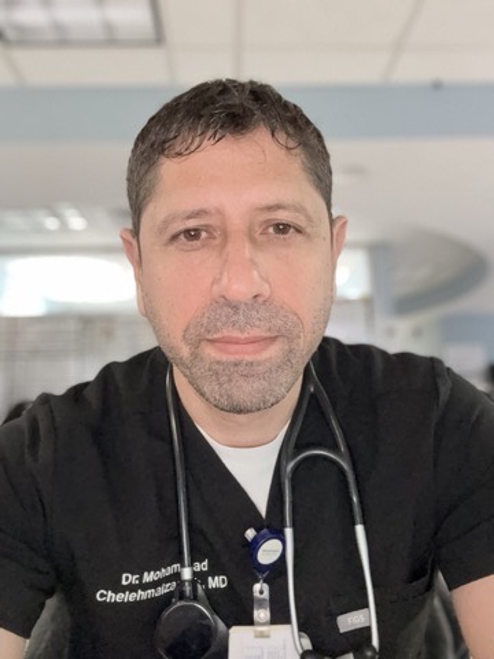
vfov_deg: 60.0
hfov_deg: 46.8
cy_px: 330
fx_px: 571
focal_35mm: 30
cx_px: 247
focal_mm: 2.69
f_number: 1.9
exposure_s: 1/40
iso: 250
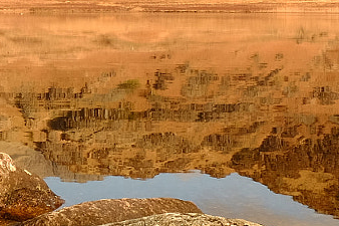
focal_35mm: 128
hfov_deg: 16.0
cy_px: -8
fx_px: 1205
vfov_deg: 10.6
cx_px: 129
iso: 200
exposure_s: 1/15
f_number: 11
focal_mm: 18
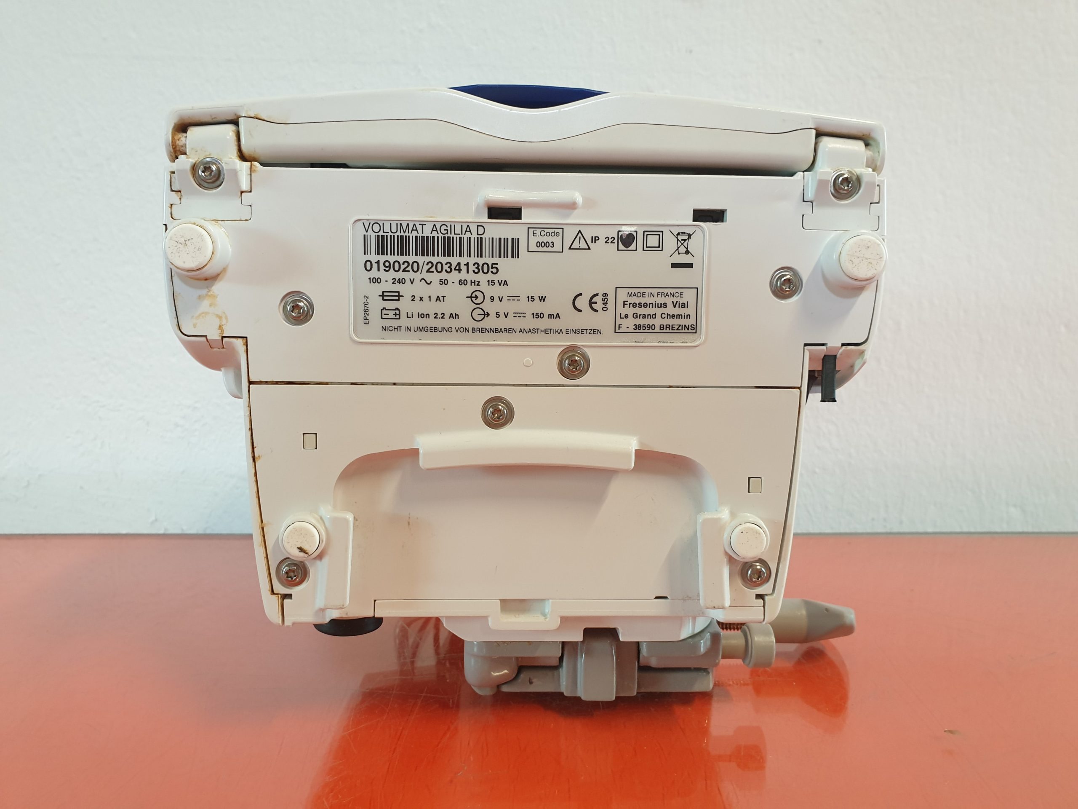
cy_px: 404
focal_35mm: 26
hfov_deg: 67.3
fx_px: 810
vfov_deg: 53.1
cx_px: 539
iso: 160
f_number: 2.4
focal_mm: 4.3
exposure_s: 1/50
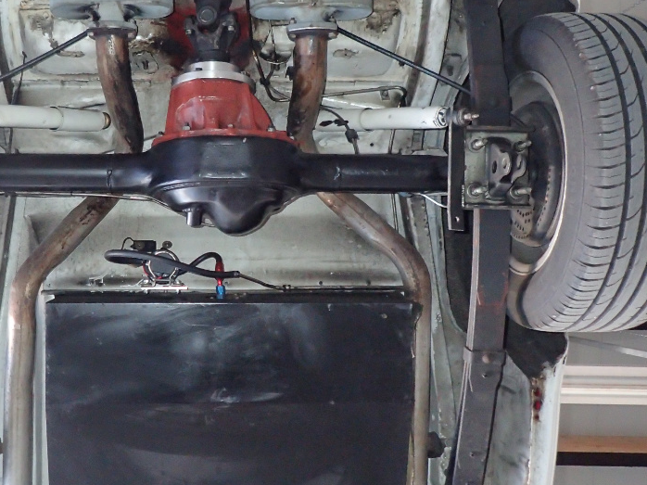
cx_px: 211
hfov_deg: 43.2
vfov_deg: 33.6
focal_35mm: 43
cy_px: 243
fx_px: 803
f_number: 2
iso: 500
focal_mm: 4.5
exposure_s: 1/30
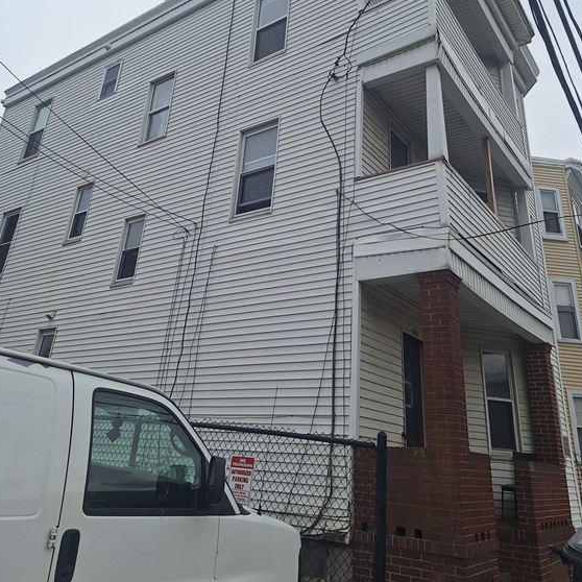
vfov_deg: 56.2
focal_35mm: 28
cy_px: 199
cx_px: 293
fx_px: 533
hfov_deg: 57.3
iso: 40
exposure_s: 1/2849
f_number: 1.8
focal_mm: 5.54
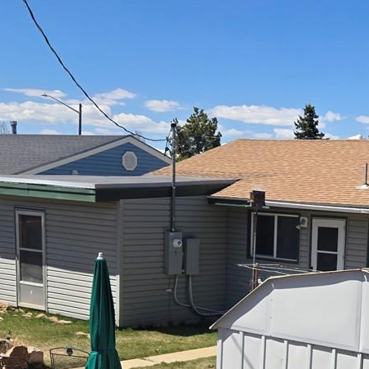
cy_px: 374
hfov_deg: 23.4
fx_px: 868
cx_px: 329
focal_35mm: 72
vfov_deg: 23.0
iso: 25
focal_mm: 5.4
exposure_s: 1/2204
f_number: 1.8
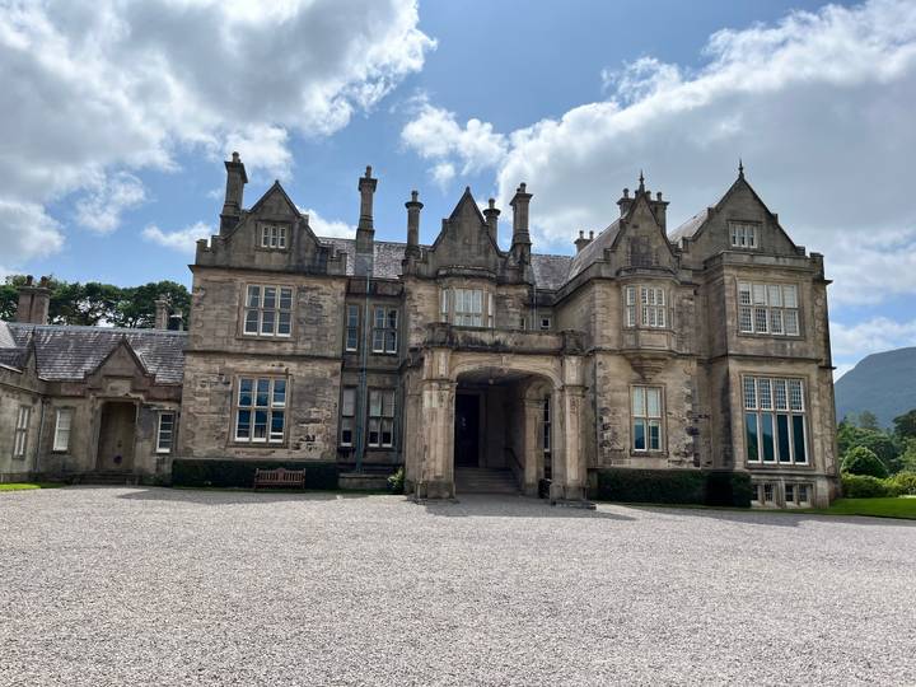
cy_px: 344
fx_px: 688
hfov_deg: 67.3
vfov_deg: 53.1
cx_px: 458
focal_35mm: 26
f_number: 1.6
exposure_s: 1/7874
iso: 50
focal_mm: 5.1
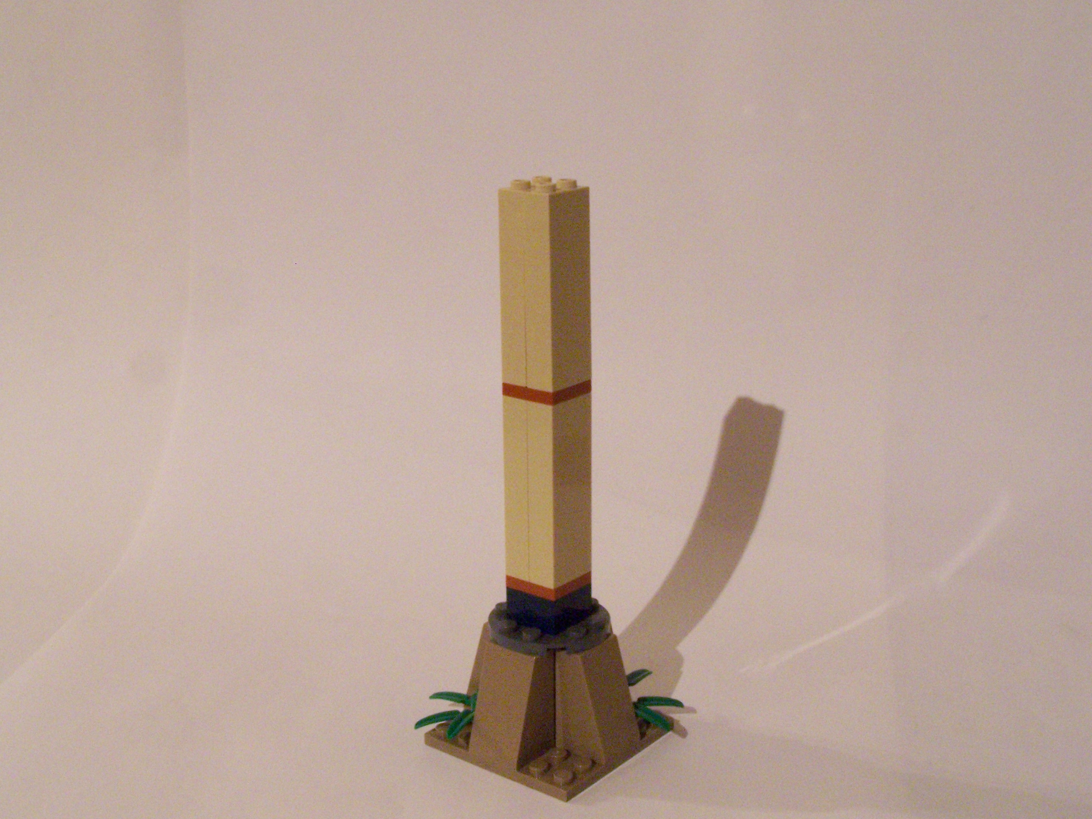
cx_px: 546
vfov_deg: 28.6
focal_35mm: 51
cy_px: 410
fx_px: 1609
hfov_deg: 37.5
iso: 400
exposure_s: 1/2
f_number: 8
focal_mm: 8.5
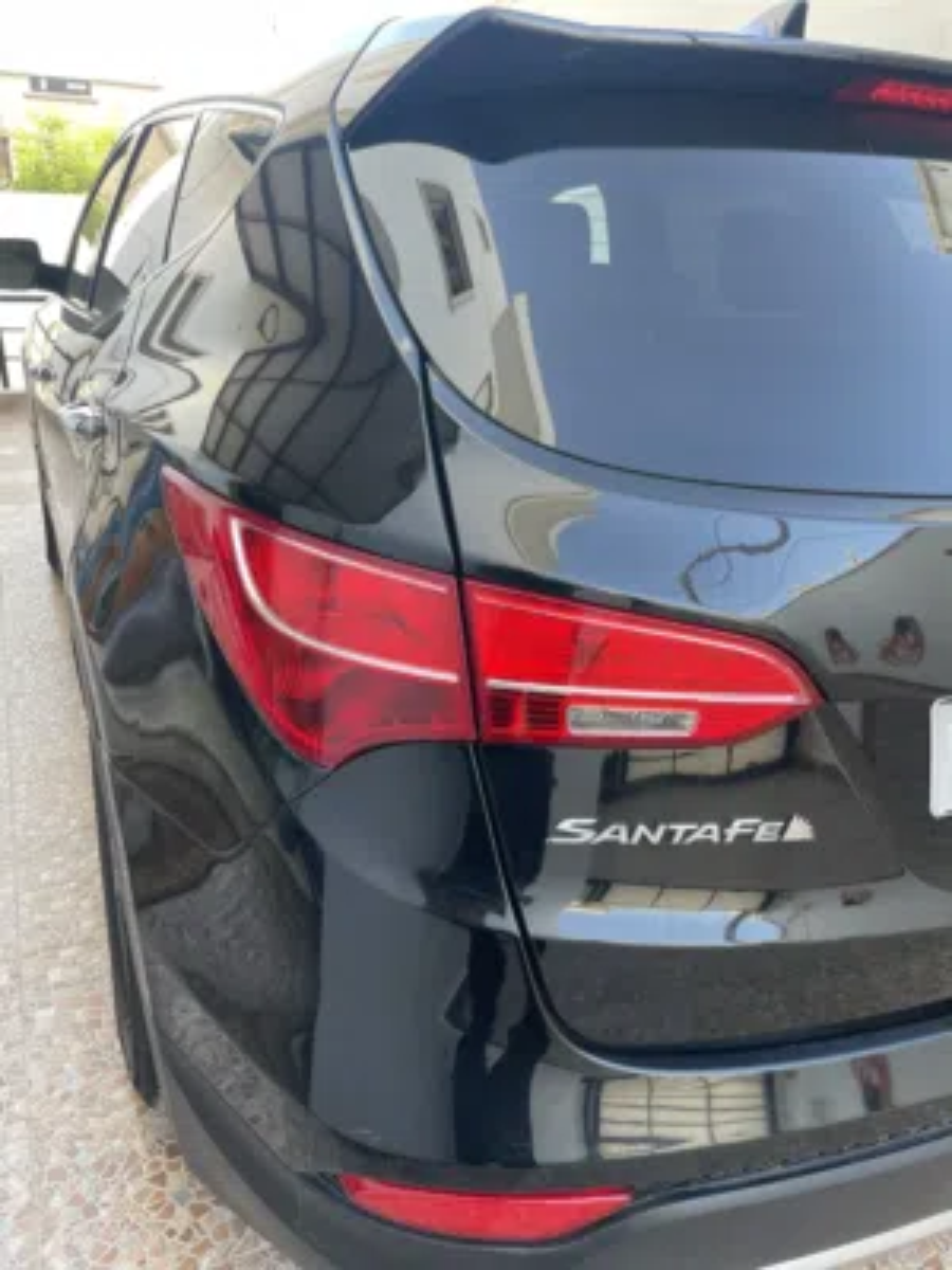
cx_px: 476
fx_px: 953
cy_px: 635
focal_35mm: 26
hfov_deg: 53.1
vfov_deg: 67.3
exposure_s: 1/121
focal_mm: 4.2
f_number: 1.6
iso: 64
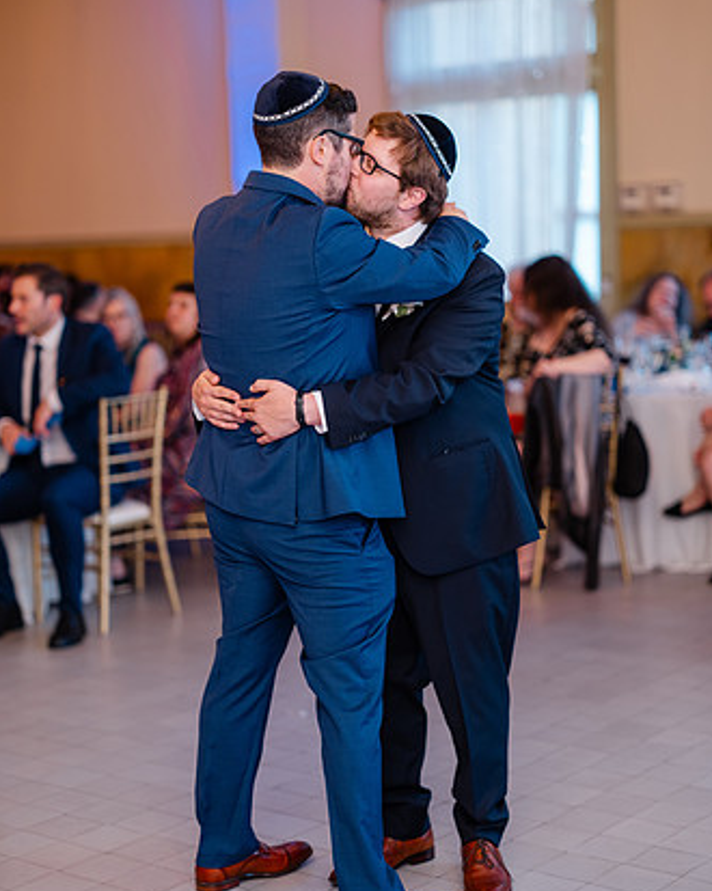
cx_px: 361
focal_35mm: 67
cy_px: 440
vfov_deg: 28.3
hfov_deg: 22.8
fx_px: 1766
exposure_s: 1/160
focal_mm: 80
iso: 800
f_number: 1.7
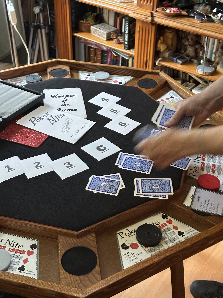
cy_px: 149
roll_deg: -1.3
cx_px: 112
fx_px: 412
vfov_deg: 39.7
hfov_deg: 30.3
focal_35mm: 48
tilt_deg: -36.0
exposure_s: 1/30
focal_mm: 6.86
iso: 400
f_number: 1.78
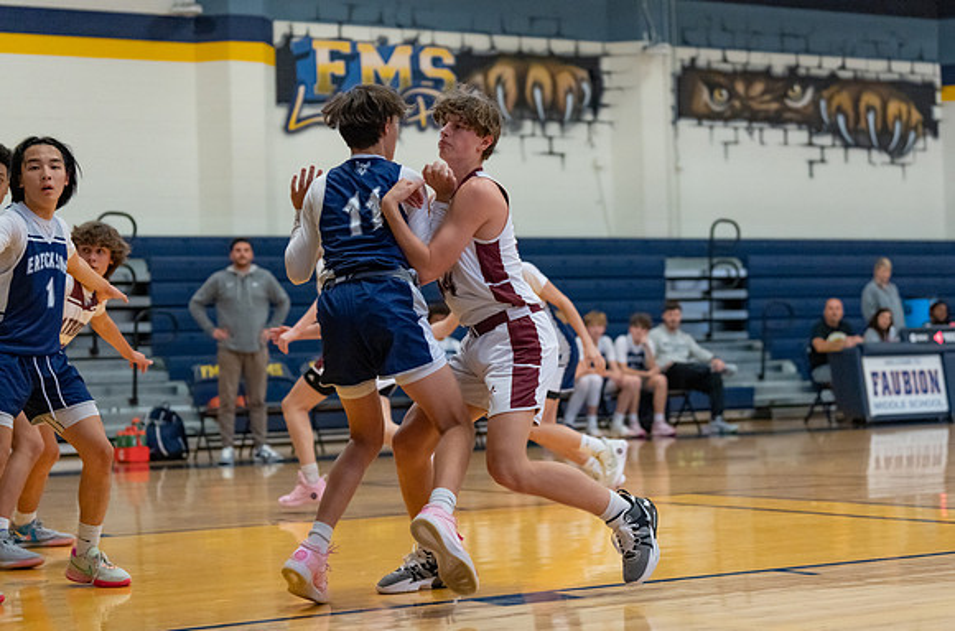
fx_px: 2083
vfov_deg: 17.2
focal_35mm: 79
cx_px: 522
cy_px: 292
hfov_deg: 25.8
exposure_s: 1/1000
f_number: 2.8
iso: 4000
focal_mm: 70
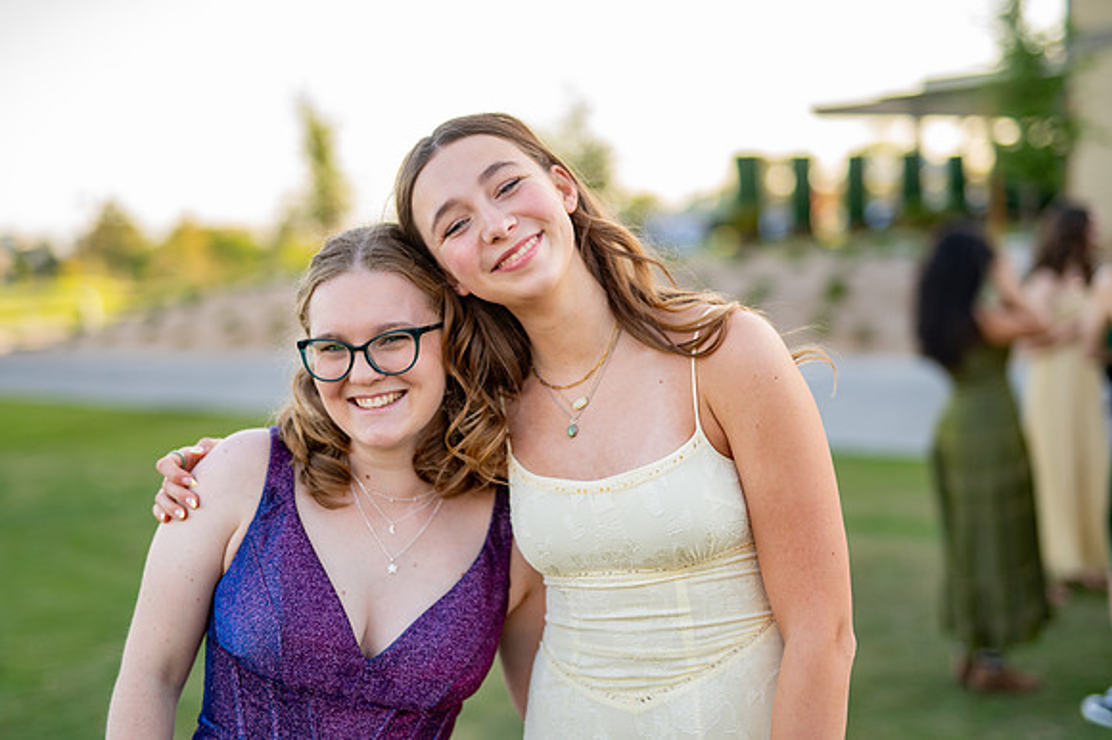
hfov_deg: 39.6
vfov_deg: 27.0
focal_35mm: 50
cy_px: 370
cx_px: 556
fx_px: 1544
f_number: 1.4
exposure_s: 1/500
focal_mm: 50
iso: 100
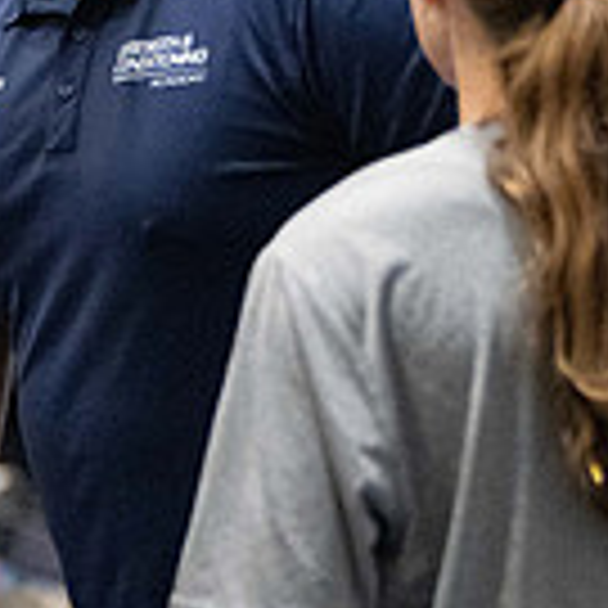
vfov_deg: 3.4
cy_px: 165
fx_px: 10194
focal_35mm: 513
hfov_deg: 3.4
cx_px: 69
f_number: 2.8
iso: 8000
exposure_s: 1/320
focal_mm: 120
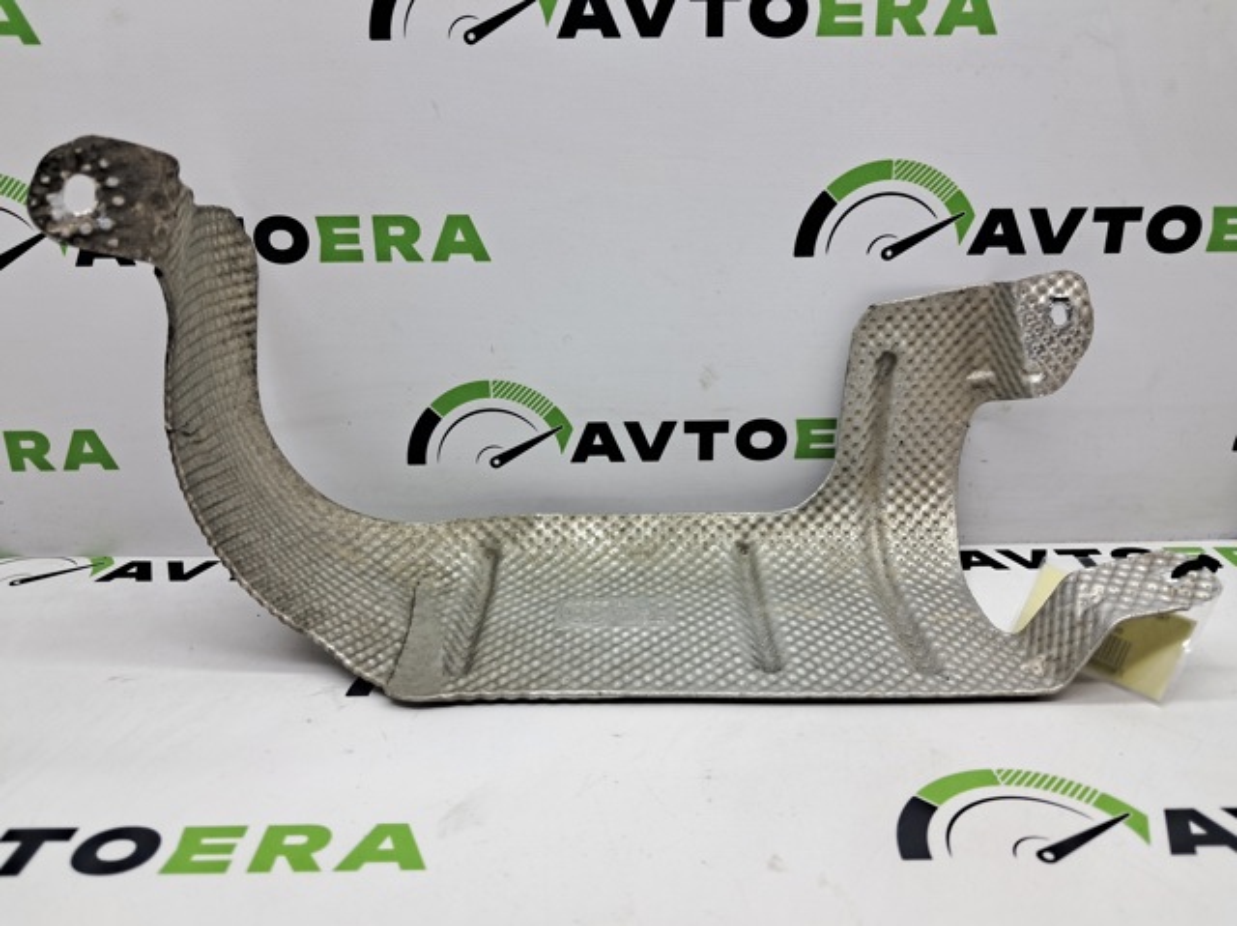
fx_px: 964
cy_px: 463
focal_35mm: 27
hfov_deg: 65.4
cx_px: 618
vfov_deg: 51.3
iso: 50
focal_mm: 4
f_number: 1.8
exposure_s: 1/50
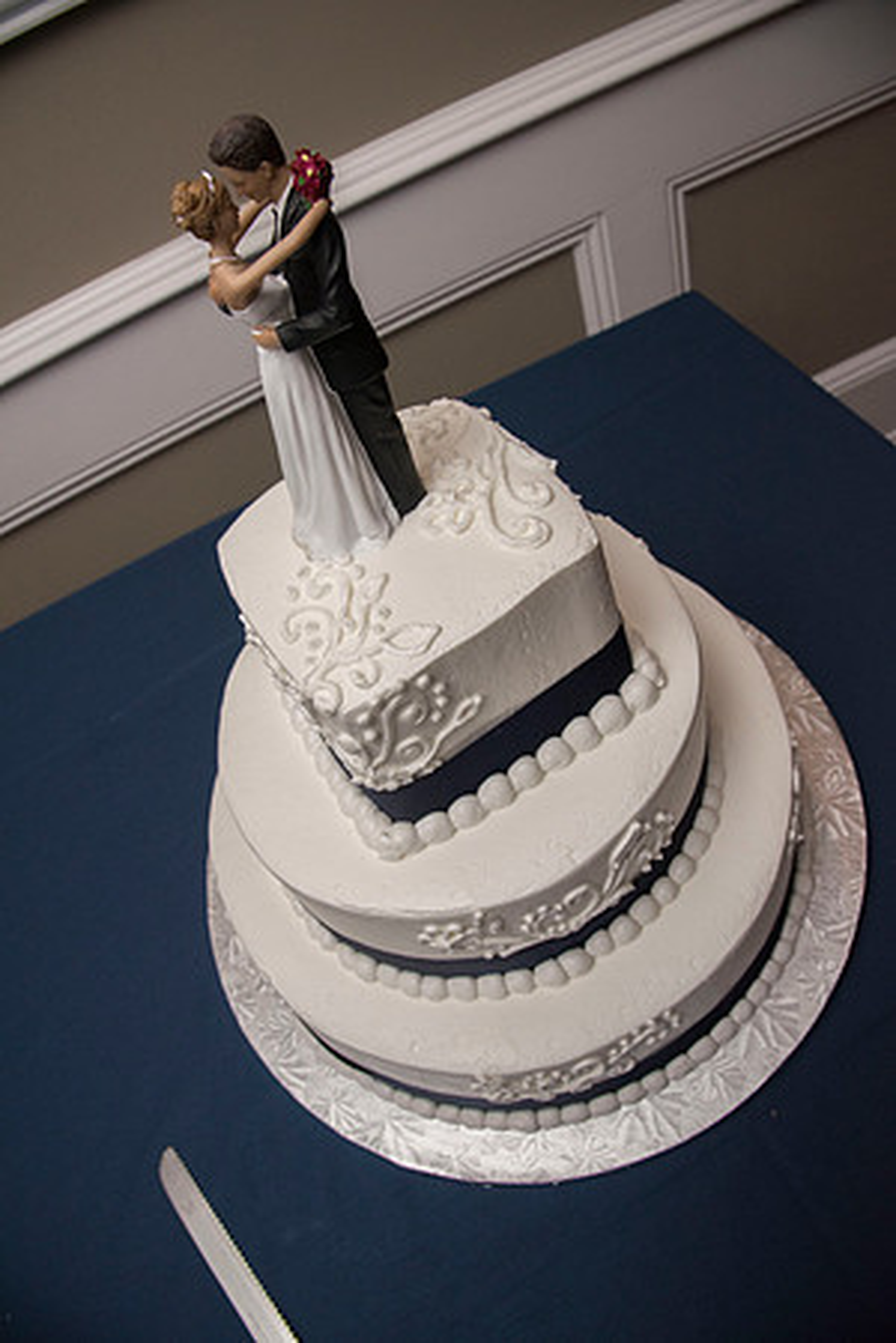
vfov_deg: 73.7
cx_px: 448
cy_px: 672
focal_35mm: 24
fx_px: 896
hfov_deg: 53.1
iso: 2000
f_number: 8
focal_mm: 24
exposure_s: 1/200
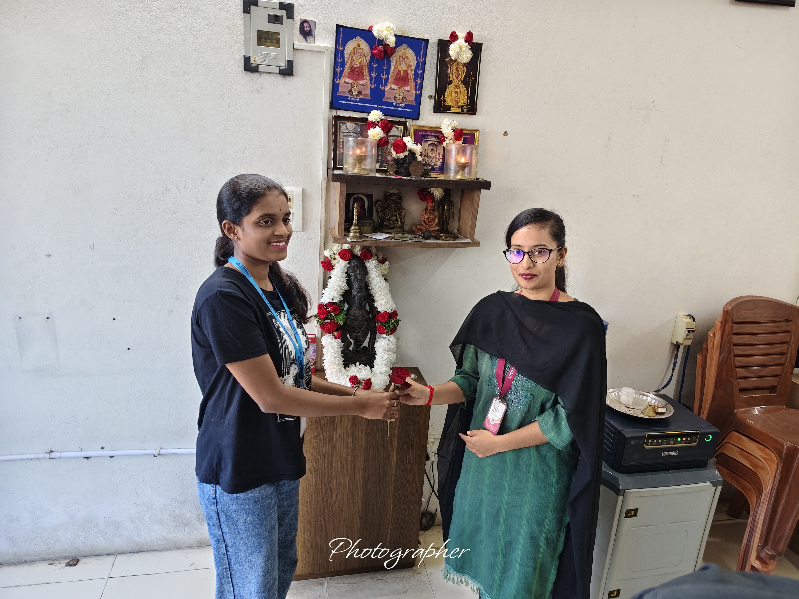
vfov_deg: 58.9
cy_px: 300
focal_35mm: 23
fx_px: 531
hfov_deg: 73.9
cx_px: 400
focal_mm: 5.56
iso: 447
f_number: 1.88
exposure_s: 1/50
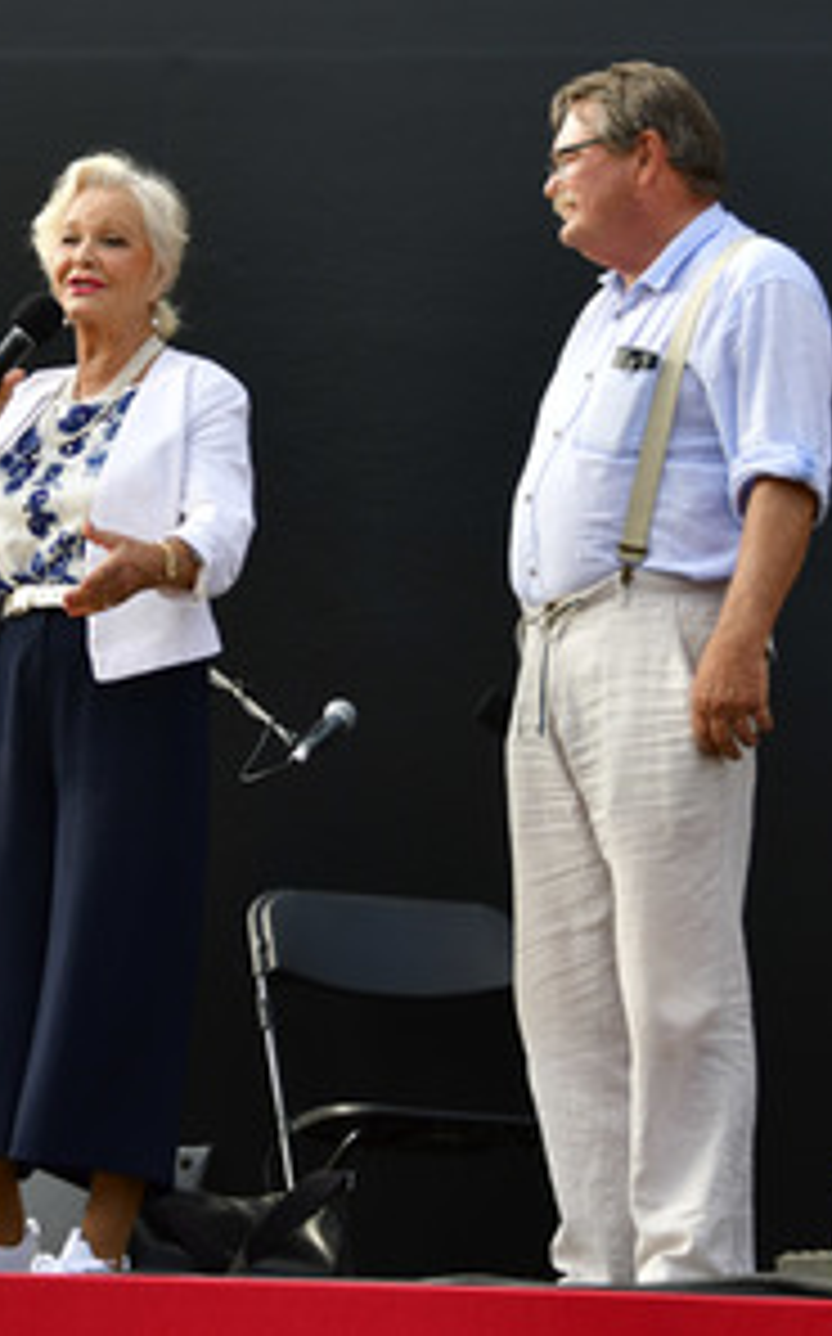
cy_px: 670
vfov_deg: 16.5
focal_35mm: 127
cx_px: 43
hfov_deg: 10.2
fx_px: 4619
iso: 200
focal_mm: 82
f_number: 5.6
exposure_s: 1/640
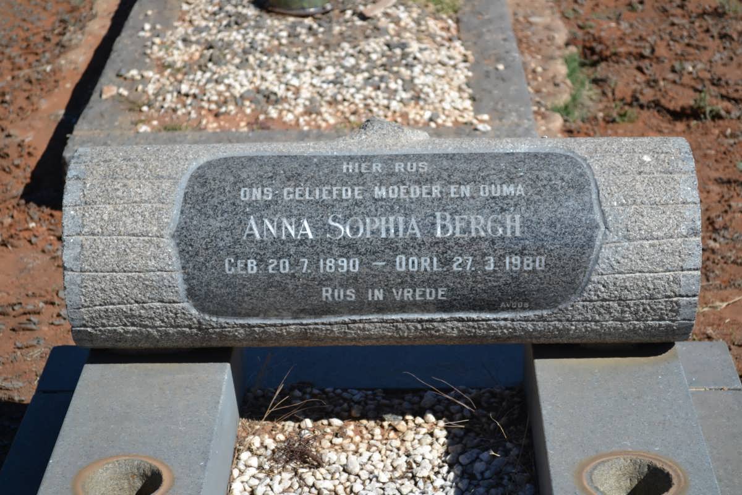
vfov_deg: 16.6
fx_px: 1700
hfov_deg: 24.6
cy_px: 248
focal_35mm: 82
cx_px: 371
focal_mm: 55
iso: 110
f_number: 5.6
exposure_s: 1/125
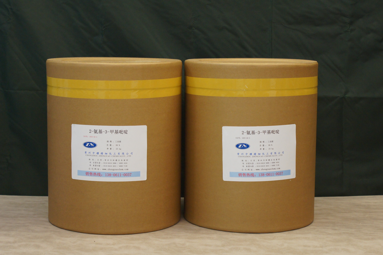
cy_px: 128
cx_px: 192
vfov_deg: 18.2
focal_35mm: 75
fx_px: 797
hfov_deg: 27.0
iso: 1600
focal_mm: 50
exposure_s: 1/50
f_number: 5.6
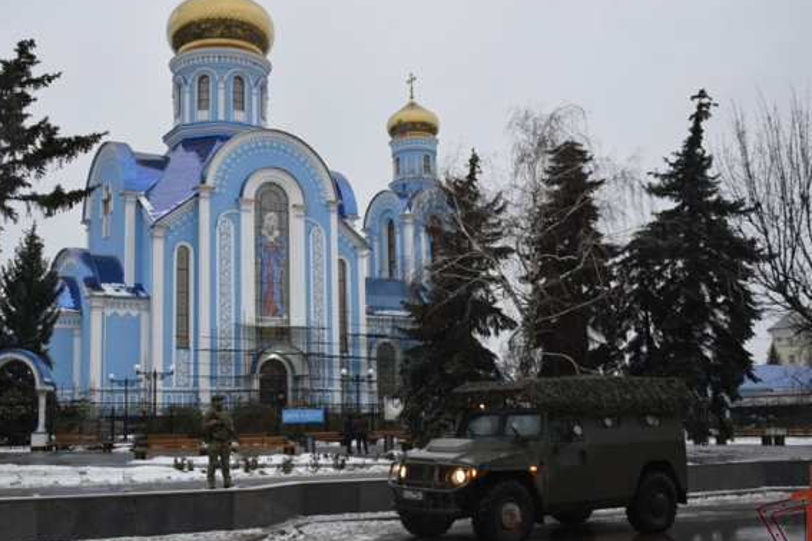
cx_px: 341
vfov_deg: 32.1
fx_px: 940
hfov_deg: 46.6
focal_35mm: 42
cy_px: 273
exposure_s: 1/60
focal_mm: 21
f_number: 4
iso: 640
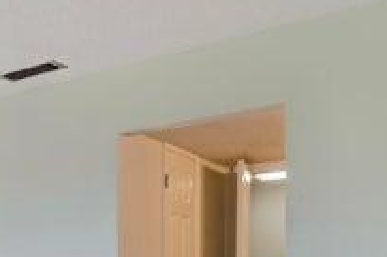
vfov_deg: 21.7
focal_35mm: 58
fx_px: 620
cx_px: -246
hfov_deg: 23.9
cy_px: 310
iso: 250
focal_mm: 11
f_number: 9
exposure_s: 1/100
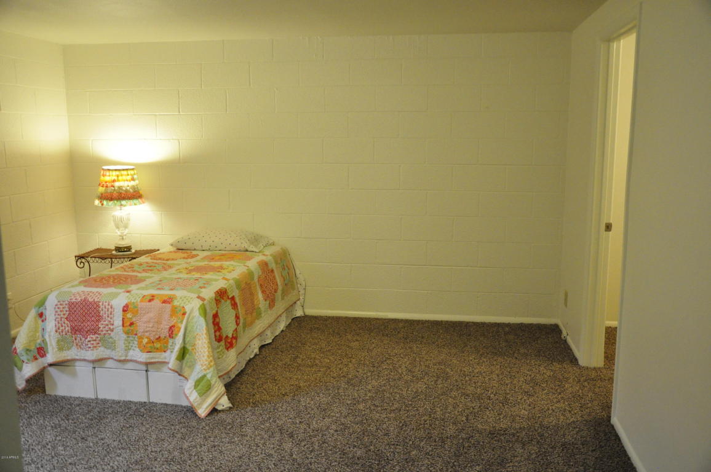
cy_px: 236
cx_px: 356
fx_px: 621
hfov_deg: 59.5
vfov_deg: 41.6
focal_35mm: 32
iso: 2000
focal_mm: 21
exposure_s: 1/80
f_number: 3.8
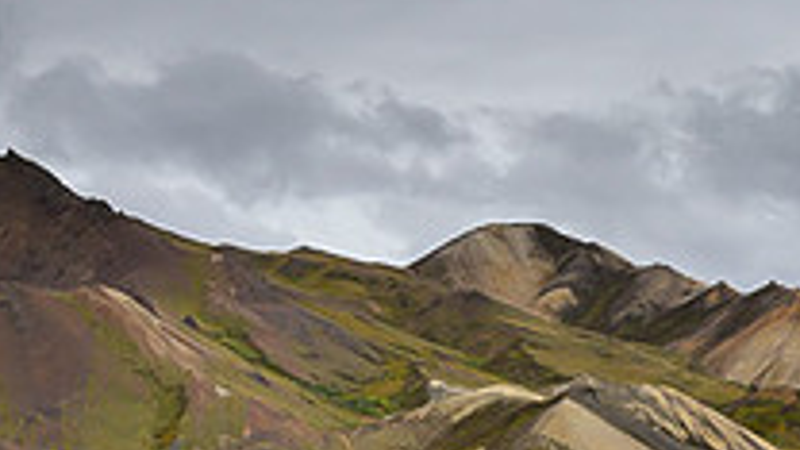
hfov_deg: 20.2
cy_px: 593
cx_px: 608
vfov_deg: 11.2
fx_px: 2227
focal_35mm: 105
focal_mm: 36
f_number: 16
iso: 800
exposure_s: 1/160
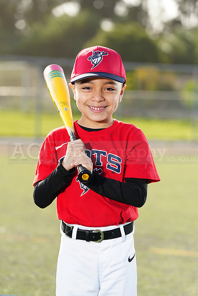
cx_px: 99
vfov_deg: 13.3
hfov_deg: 8.9
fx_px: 1270
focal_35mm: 154
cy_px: 148
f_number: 5
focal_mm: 154
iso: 100
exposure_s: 1/250
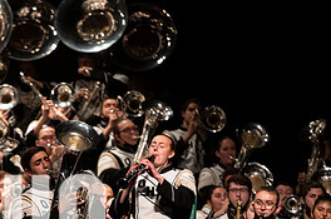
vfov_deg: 3.1
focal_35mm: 440
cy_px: 233
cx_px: 11
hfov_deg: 4.7
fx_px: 4038
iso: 2500
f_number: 2.8
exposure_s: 1/500
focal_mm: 200
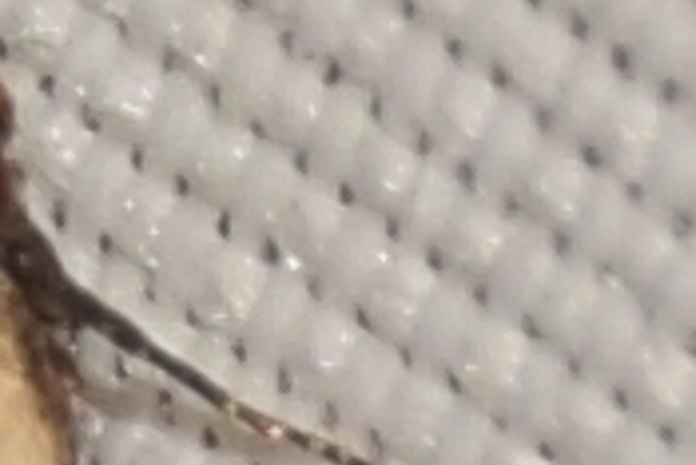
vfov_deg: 1.2
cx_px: -270
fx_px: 22232
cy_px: 803
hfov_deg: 1.8
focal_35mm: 1149
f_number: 10
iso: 125
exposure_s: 1/160
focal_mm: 140
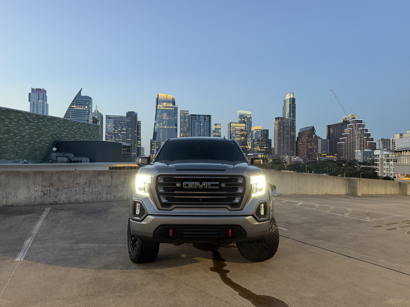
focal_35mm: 24
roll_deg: +0.0
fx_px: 284
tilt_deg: +1.6
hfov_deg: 71.6
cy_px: 154
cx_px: 205
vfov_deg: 56.8
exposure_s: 1/60
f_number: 1.78
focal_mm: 6.76
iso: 400
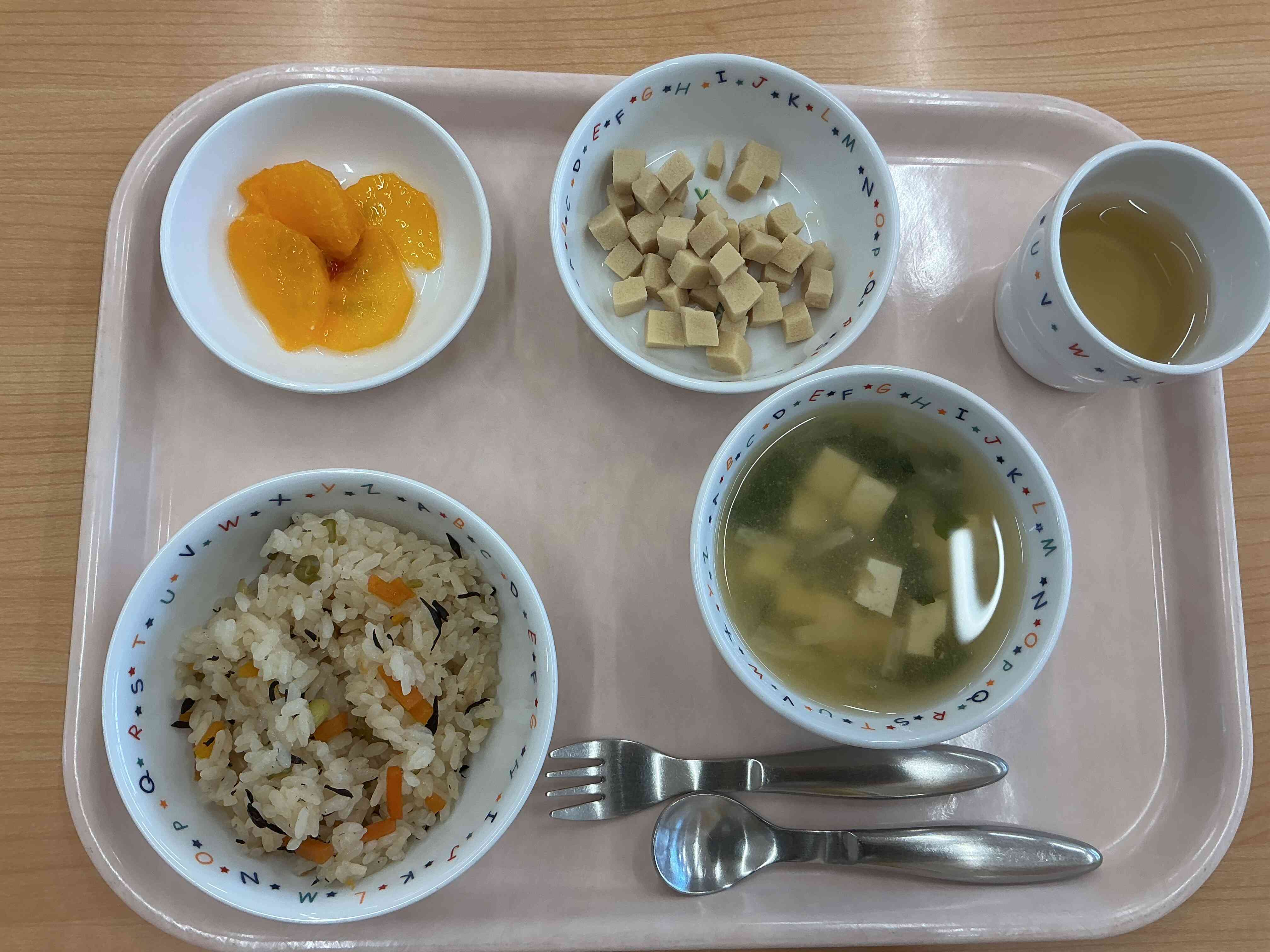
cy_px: 476
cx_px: 635
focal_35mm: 29
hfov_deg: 61.7
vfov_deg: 48.2
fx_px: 1064
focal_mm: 3
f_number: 1.8
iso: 32
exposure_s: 1/120
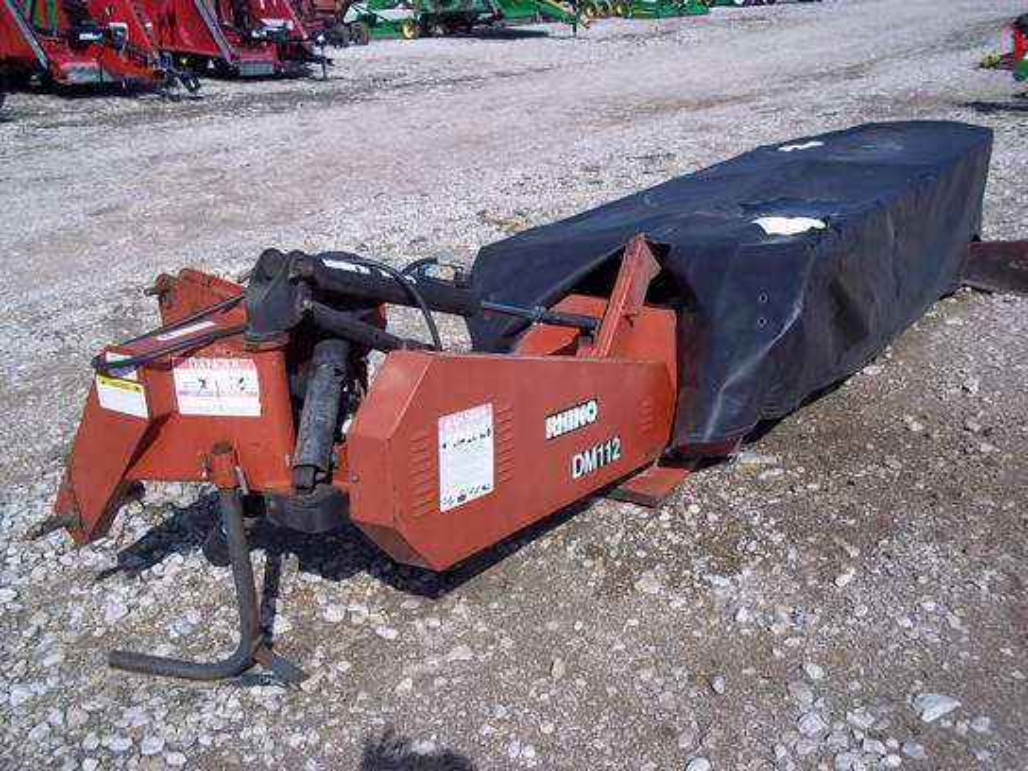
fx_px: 1069
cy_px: 386
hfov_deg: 51.4
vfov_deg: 39.7
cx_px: 514
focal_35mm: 36
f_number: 8
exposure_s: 1/320
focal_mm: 6.5
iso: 80
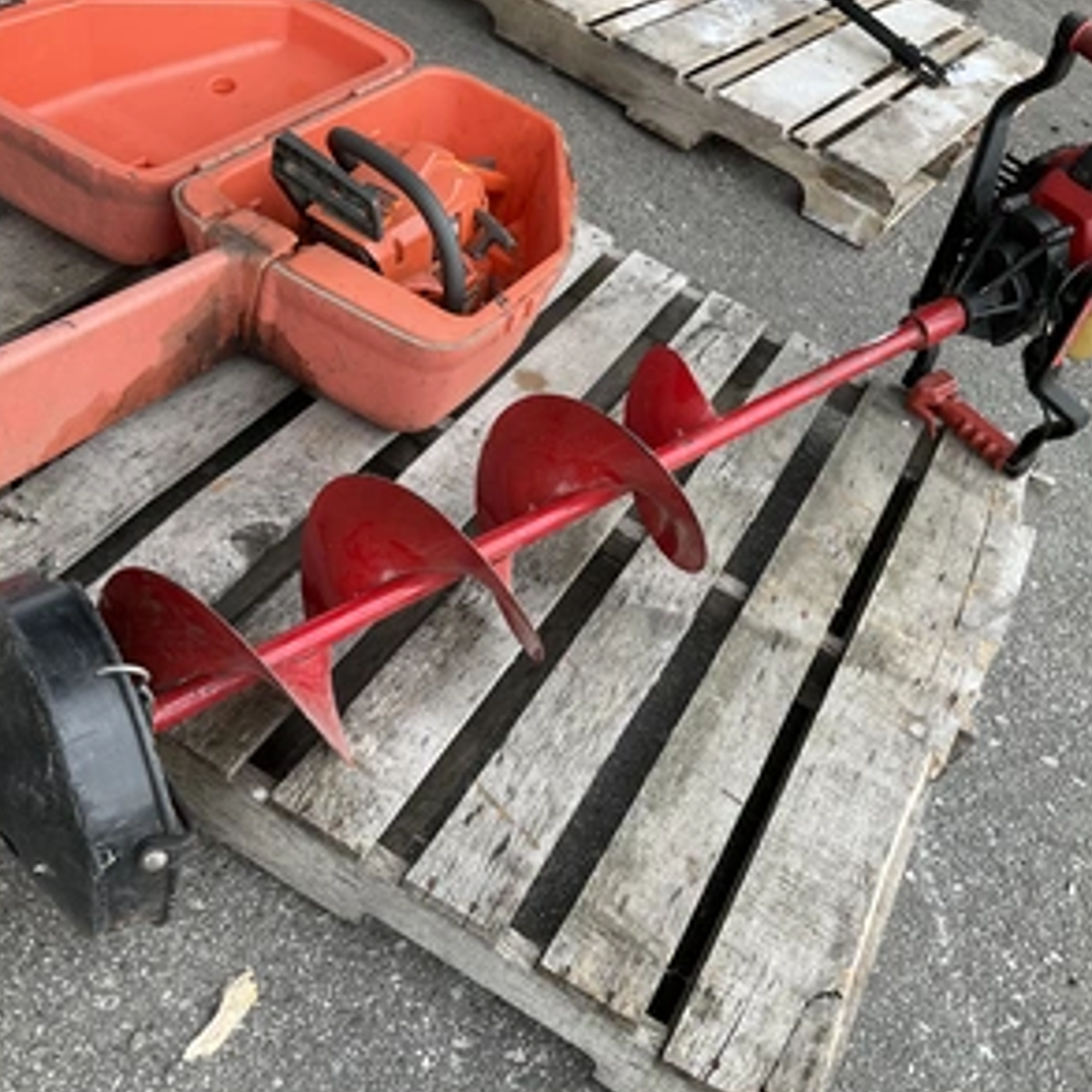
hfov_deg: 47.2
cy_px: 544
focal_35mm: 35
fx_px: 1249
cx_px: 600
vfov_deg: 47.2
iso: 20
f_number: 1.8
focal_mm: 3
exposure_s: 1/202
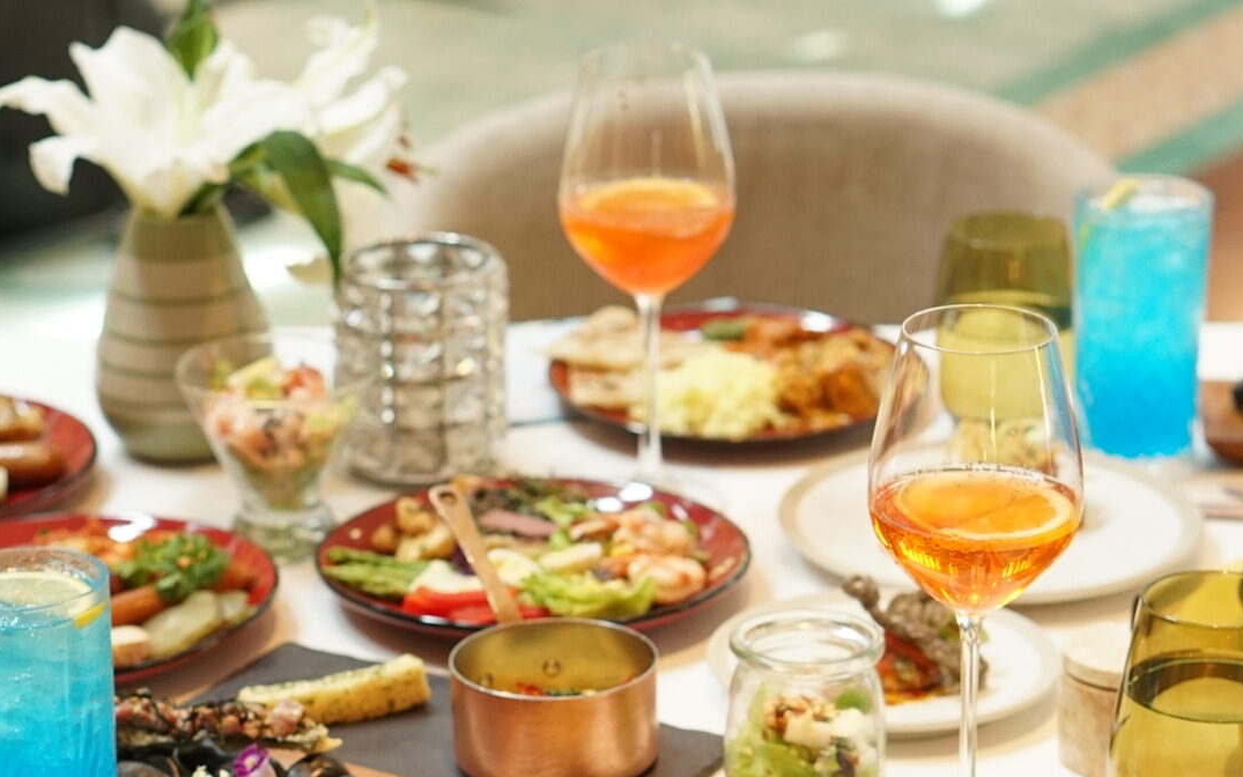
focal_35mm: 115
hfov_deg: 18.1
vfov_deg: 11.4
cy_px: 490
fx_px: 3896
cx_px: 621
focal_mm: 50
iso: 800
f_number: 3.2
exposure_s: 1/200
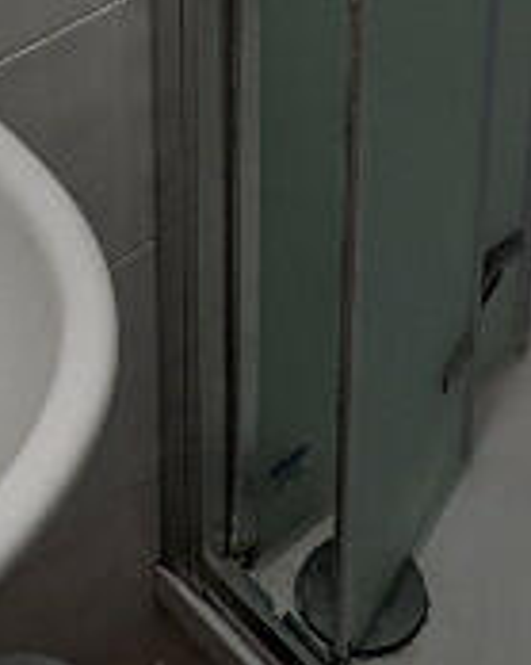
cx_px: 199
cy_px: -518
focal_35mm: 92
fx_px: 1809
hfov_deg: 16.7
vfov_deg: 17.2
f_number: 2.2
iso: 67
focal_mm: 2.35
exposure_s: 1/33.3
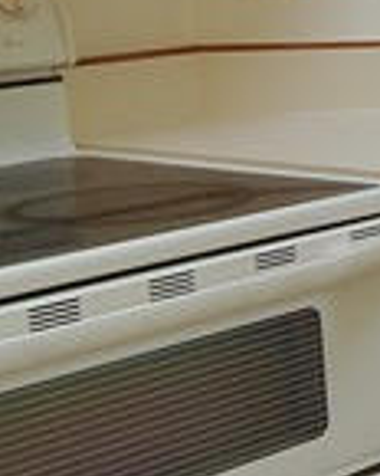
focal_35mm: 119
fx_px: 1673
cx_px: 1255
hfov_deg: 9.3
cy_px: 69
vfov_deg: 16.0
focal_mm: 12
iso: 320
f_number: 9
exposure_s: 1/30
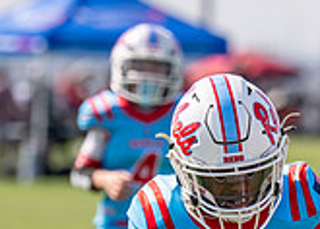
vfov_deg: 2.2
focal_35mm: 658
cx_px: 238
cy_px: 334
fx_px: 5983
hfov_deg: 3.1
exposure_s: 1/2500
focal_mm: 141
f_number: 2.8
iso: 125
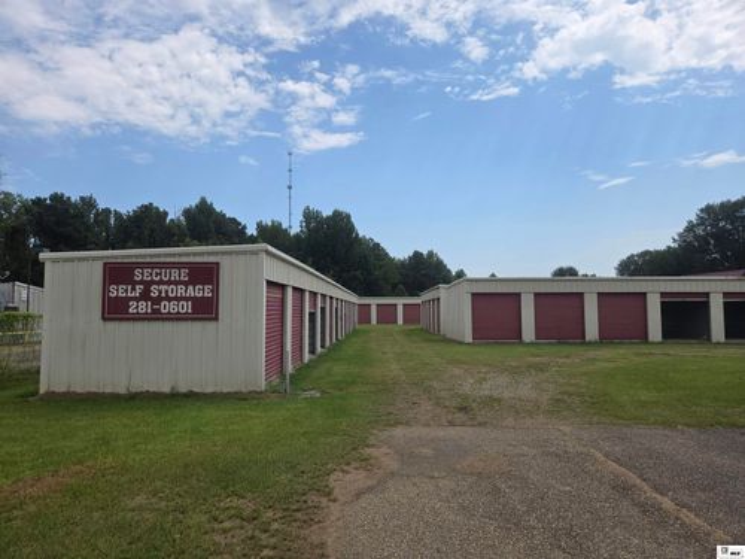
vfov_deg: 58.9
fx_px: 495
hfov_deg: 73.9
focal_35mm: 23
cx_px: 372
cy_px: 280
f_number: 1.8
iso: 25
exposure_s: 1/2077
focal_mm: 5.4
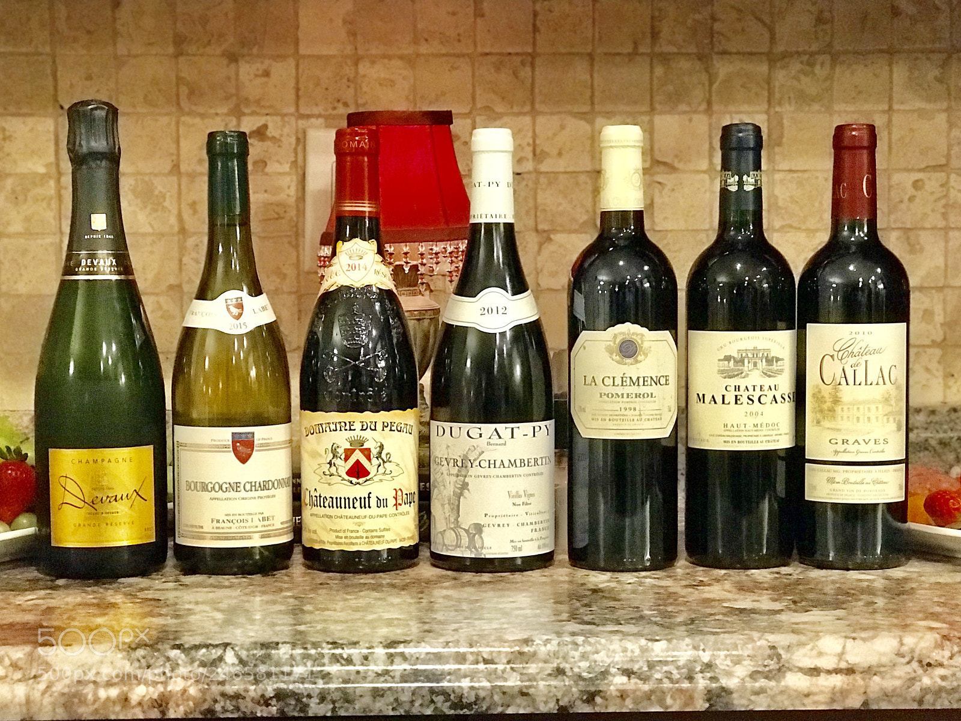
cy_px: 360
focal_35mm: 57
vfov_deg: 25.7
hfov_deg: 33.8
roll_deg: +0.4
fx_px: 1582
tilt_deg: -5.9
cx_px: 480
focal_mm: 6.6
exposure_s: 1/59
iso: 1250
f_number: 2.8
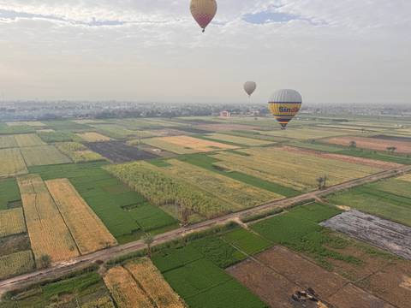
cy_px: 154
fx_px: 285
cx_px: 206
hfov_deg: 71.6
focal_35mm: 24
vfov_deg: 56.8
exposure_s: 1/2331
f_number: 1.78
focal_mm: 6.76
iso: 80
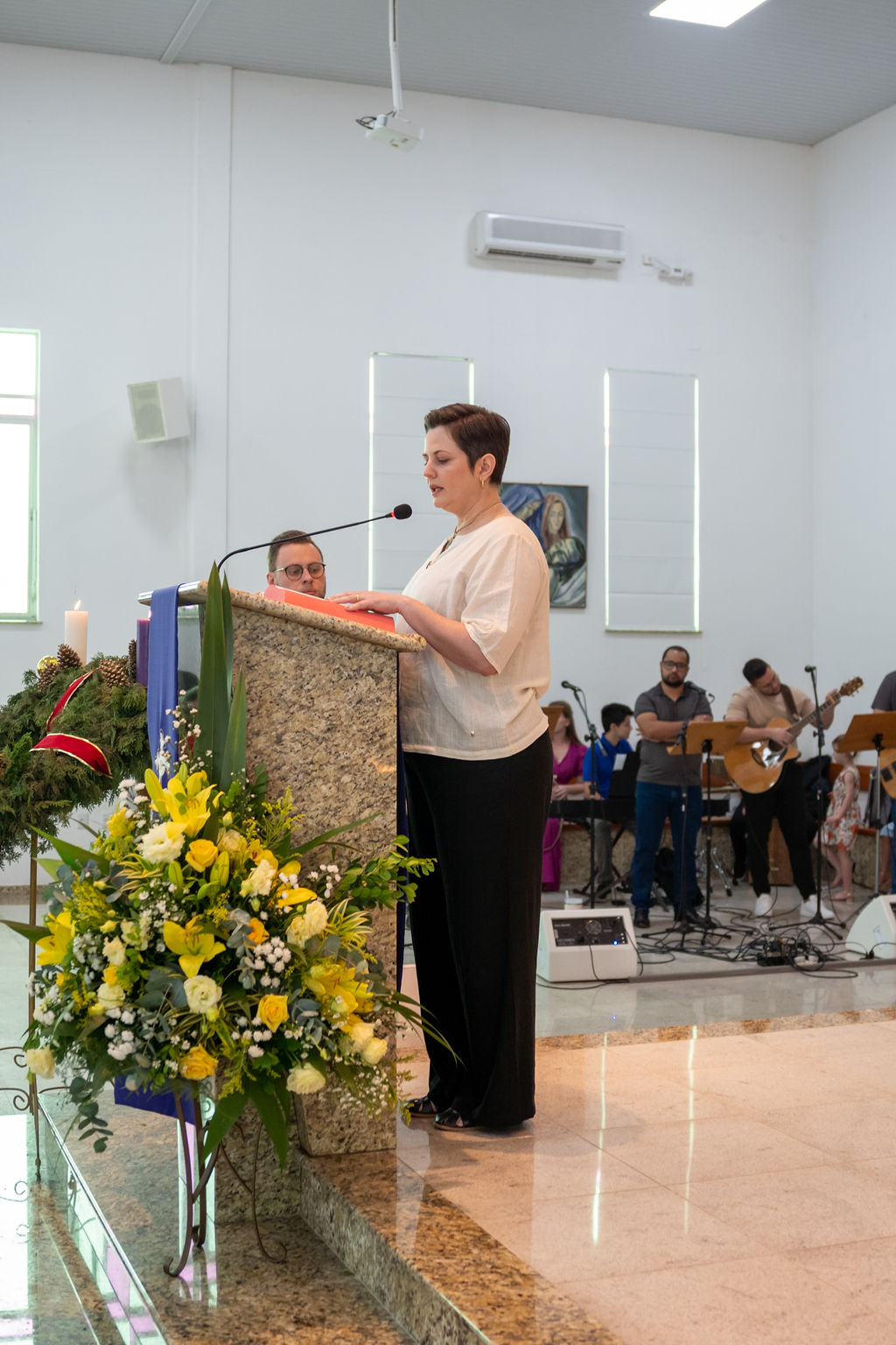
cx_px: 448
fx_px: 1680
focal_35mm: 45
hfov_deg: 29.9
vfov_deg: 43.6
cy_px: 672
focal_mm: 30
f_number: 2.8
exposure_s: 1/160
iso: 1000
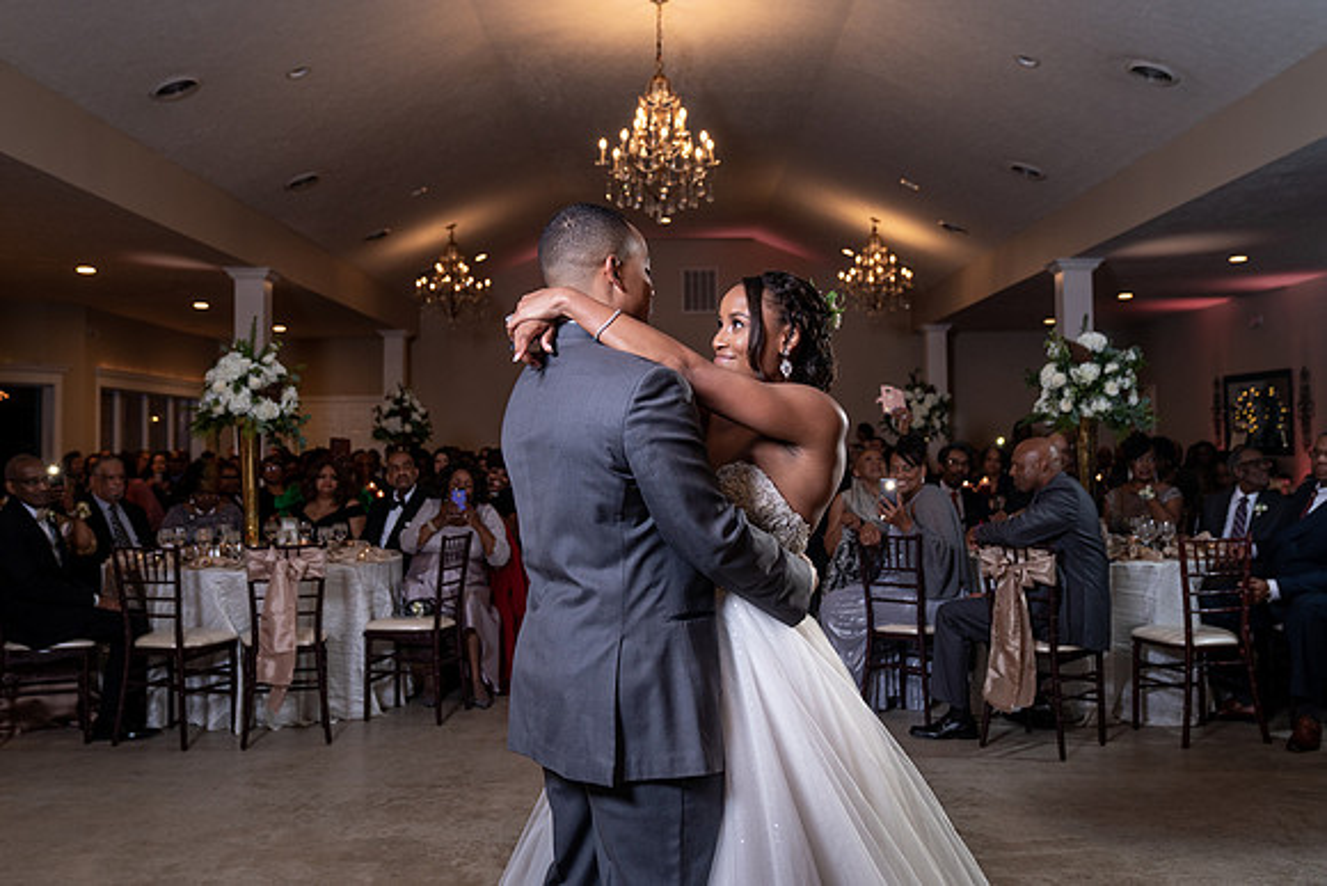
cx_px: 649
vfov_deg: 37.7
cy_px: 419
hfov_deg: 54.2
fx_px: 1297
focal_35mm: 35
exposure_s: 1/200
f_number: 4
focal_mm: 33
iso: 800
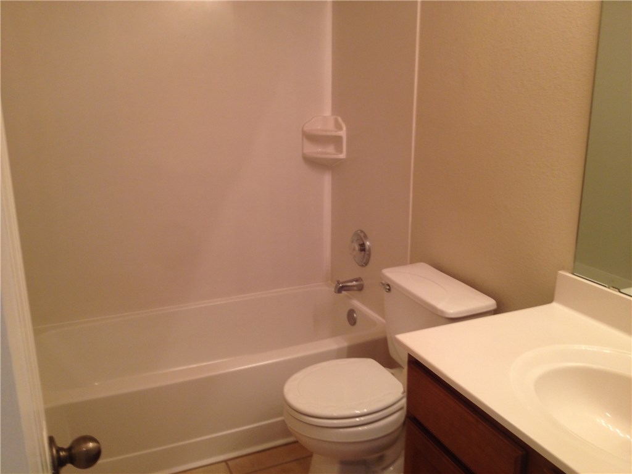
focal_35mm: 35
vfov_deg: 40.7
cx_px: 316
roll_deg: +0.7
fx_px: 639
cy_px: 237
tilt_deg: -17.5
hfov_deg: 52.6
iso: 50
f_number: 2.4
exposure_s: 1/20
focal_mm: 4.28
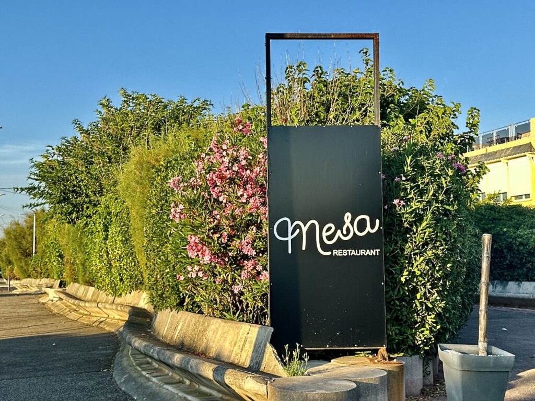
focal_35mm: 48
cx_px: 268
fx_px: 742
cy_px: 200
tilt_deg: +3.4
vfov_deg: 30.3
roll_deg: +0.9
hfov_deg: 39.7
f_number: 1.78
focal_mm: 6.86
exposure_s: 1/431
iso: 64
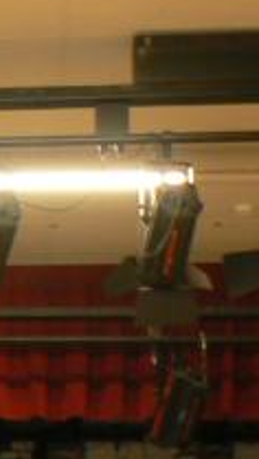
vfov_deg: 10.6
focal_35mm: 192
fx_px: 2338
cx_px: -619
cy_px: 810
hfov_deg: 5.8
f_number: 2.8
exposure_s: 1/8
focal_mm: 6
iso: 100
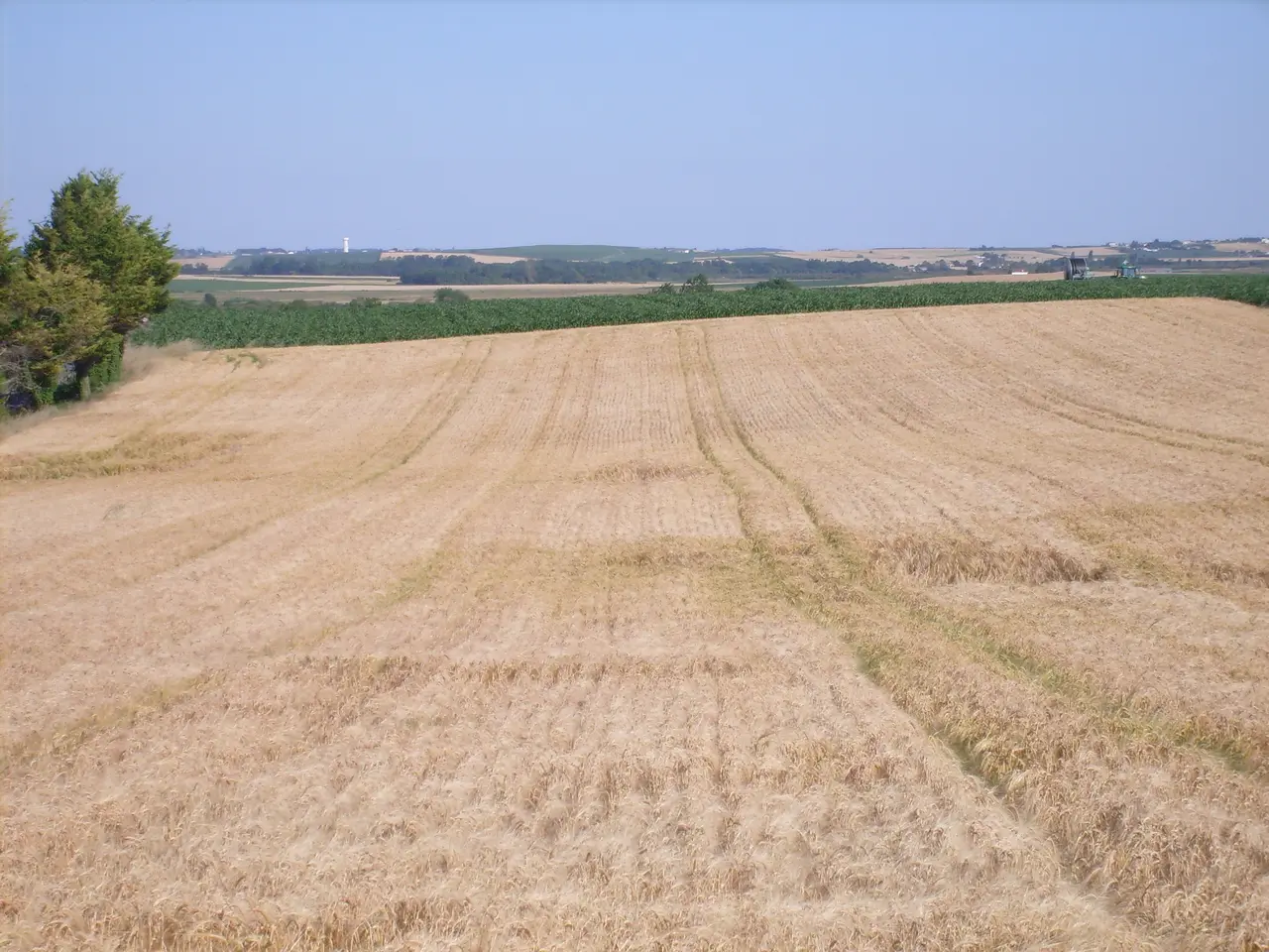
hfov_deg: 18.5
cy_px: 476
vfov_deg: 14.0
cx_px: 634
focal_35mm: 106
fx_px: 3886
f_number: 12.4
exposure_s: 1/125
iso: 80
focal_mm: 17.4
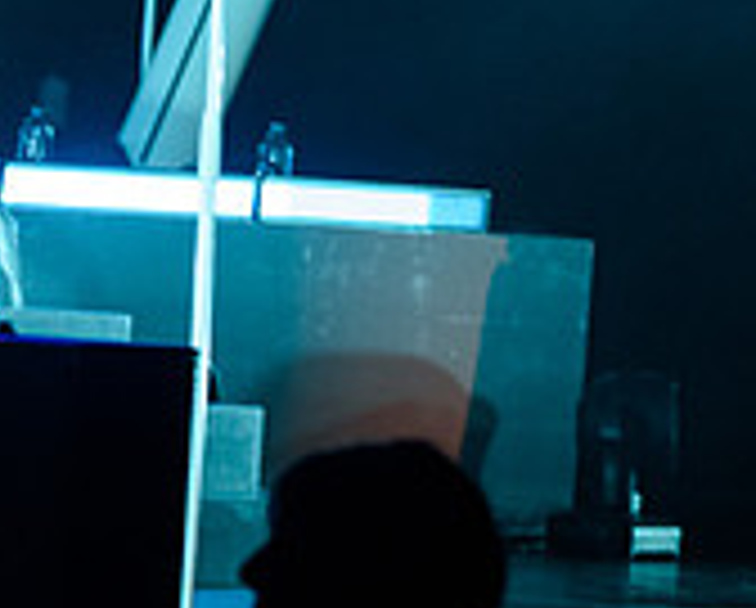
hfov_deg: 3.5
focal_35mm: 550
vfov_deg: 2.8
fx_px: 12328
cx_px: 887
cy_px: -243
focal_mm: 165
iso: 4000
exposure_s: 1/250
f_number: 5
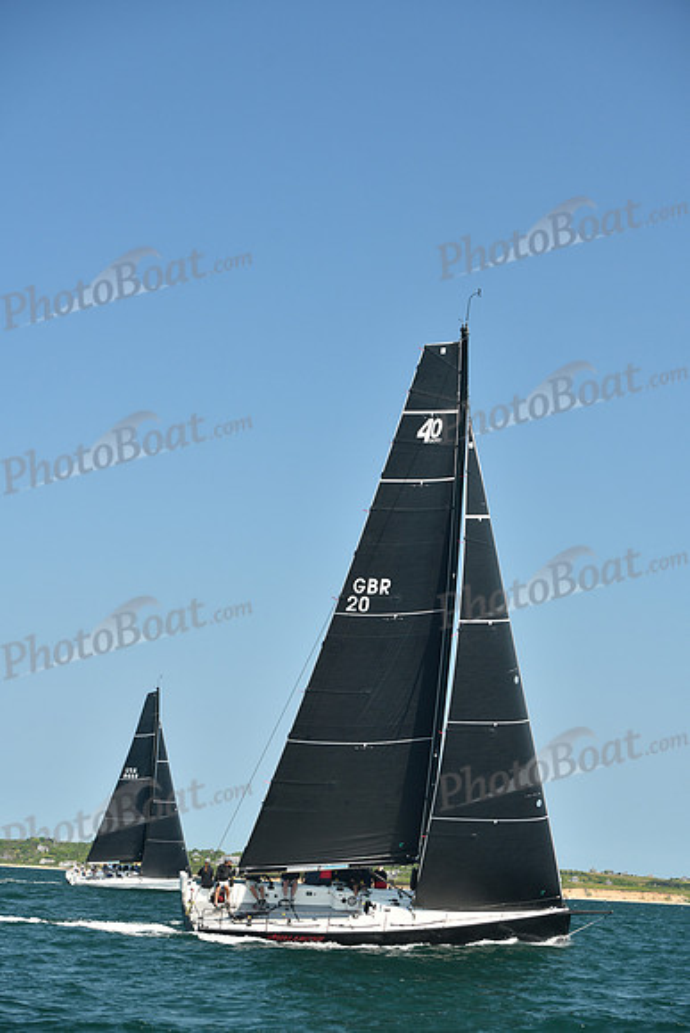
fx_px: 2011
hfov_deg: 19.5
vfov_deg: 28.8
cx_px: 345
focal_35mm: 70
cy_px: 516
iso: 320
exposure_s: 1/640
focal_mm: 70
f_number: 5.6
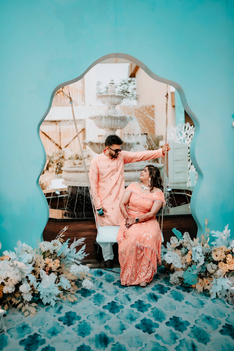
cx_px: 117
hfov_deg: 37.9
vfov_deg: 54.4
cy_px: 176
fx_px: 341
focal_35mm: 35
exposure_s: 1/1000
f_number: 1.4
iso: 80
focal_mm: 35
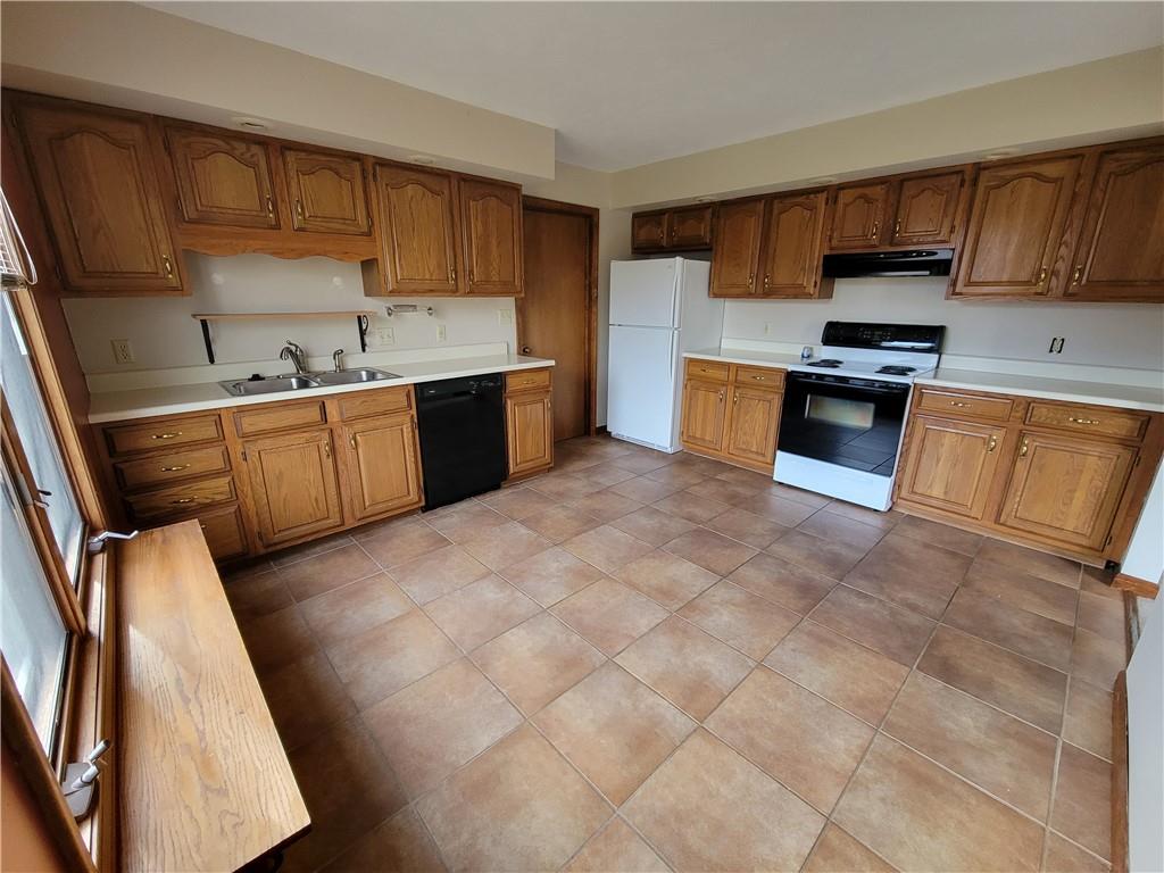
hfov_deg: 106.2
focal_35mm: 13
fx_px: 437
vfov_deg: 89.9
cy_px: 436
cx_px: 582
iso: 320
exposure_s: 1/59
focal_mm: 2.2
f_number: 2.2
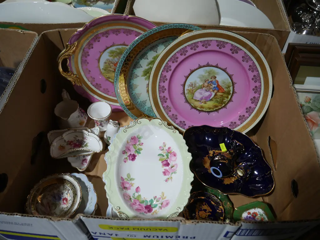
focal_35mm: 28
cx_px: 160
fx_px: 259
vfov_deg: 49.7
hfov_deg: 63.4
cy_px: 120
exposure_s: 1/100
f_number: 3.5
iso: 200
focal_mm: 14
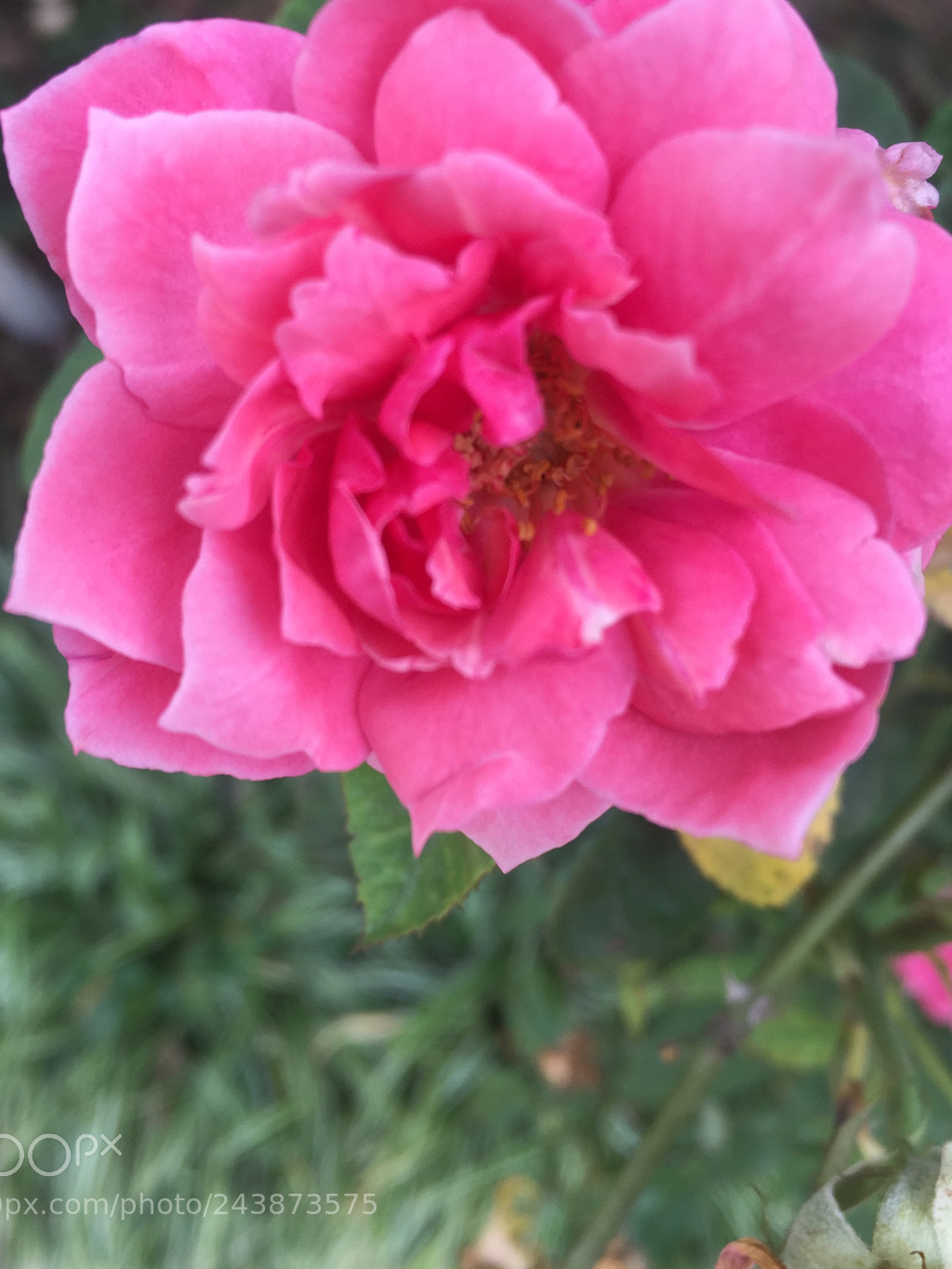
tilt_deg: -65.8
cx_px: 449
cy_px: 534
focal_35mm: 34
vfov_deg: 53.7
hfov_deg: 41.8
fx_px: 1247
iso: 32
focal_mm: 4.15
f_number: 2.2
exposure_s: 1/158
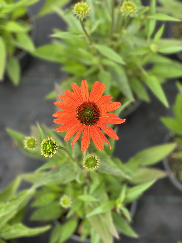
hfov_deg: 19.1
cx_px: 91
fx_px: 540
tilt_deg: -70.4
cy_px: 122
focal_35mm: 77
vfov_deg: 25.3
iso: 25
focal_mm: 9
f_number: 2.8
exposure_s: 1/121
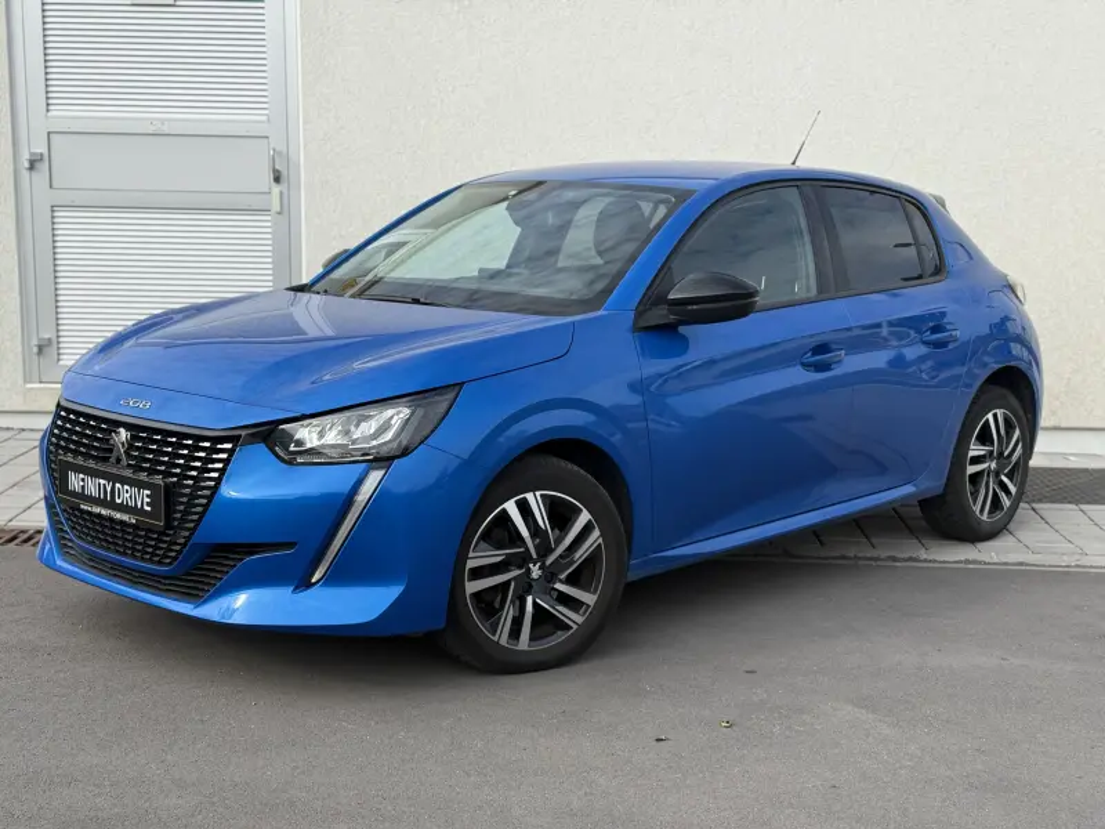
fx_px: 1532
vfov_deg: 30.3
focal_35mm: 48
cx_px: 552
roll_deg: -0.7
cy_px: 414
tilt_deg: -8.6
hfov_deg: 39.7
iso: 80
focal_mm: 6.76
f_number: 1.78
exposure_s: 1/3096
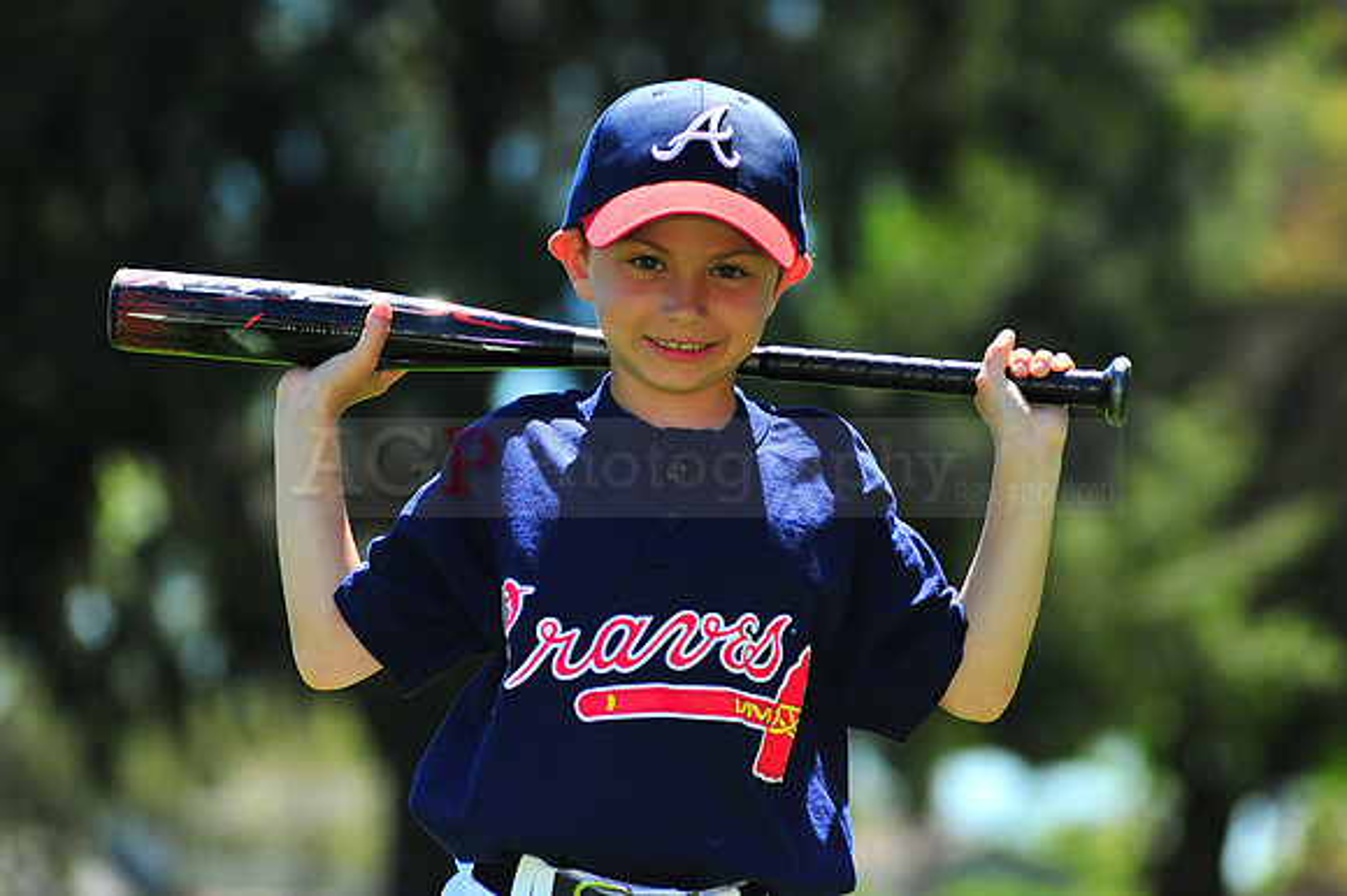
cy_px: 448
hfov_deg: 11.4
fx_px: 6731
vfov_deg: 7.6
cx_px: 674
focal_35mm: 180
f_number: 5
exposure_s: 1/800
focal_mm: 180
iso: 200
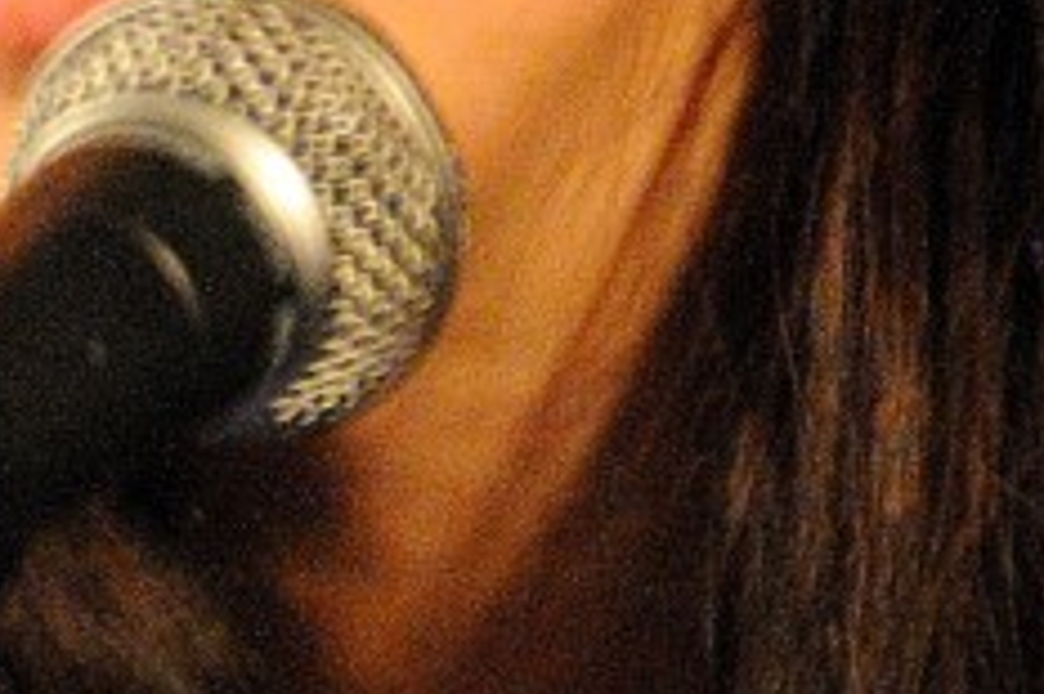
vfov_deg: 1.5
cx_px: 211
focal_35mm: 943
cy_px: 246
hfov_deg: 2.2
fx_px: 27327
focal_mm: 90
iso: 3200
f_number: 5.6
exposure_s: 1/10
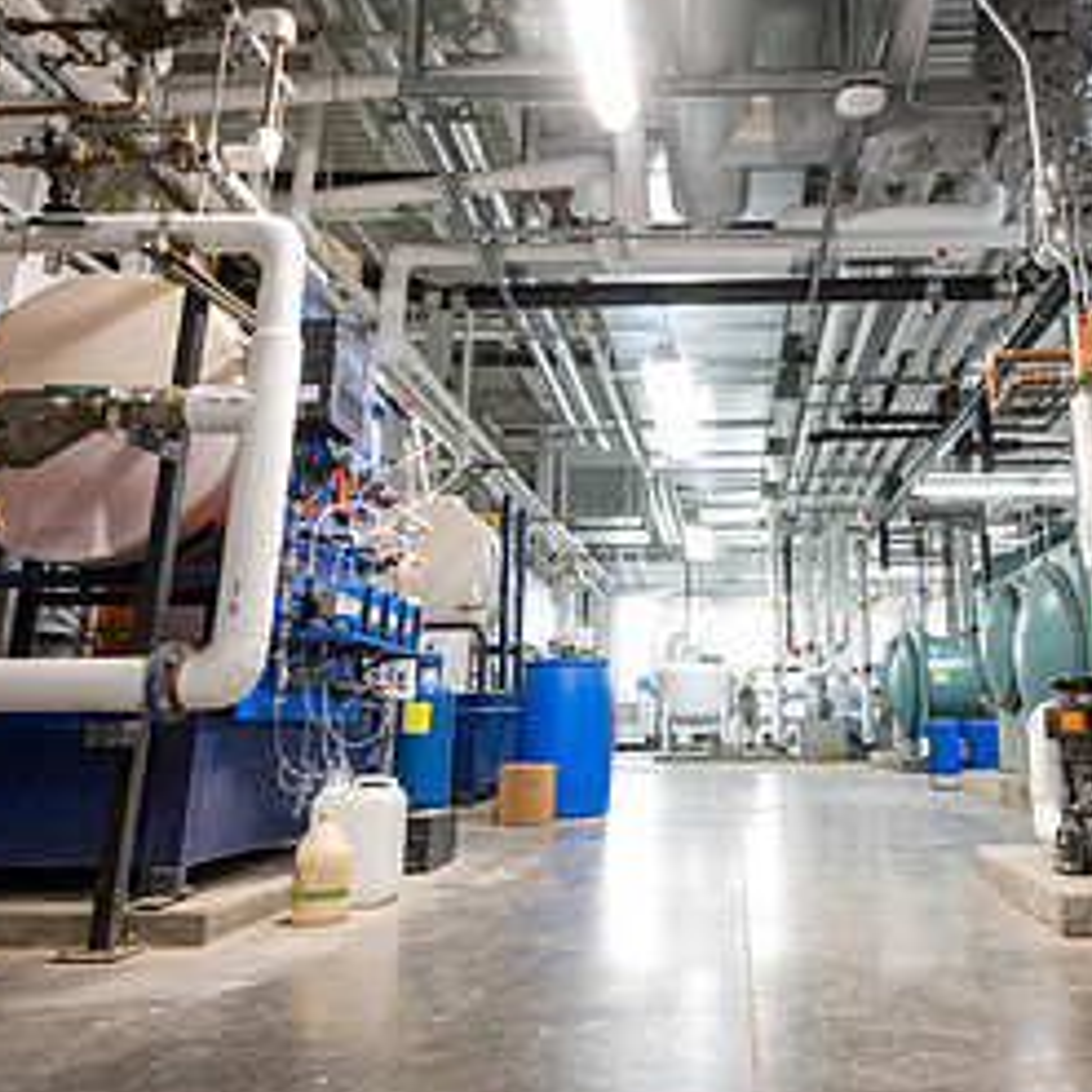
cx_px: 725
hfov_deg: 56.1
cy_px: 462
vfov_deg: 57.0
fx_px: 999
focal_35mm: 28
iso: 100
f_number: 11
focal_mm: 14
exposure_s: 2.5
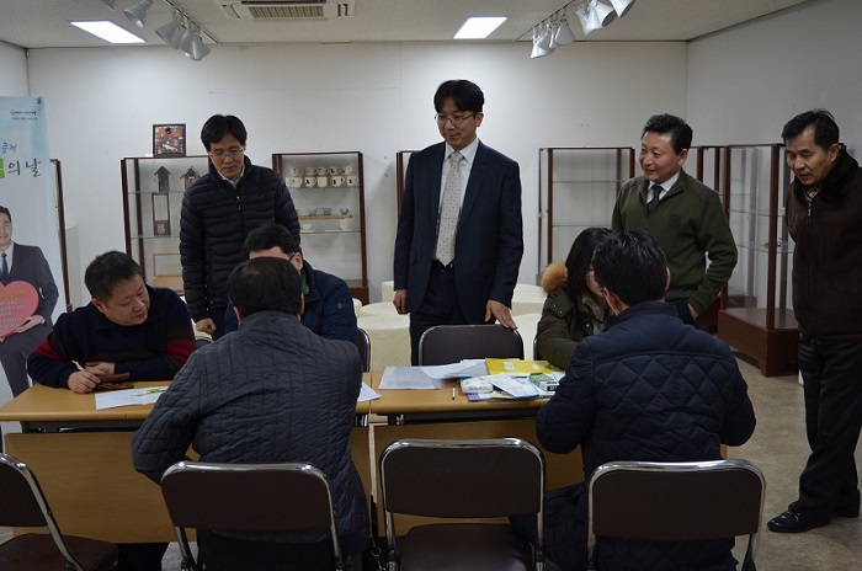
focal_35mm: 39
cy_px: 286
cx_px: 431
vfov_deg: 34.1
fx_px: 932
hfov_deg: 49.6
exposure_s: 1/80
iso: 400
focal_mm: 26
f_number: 4.5
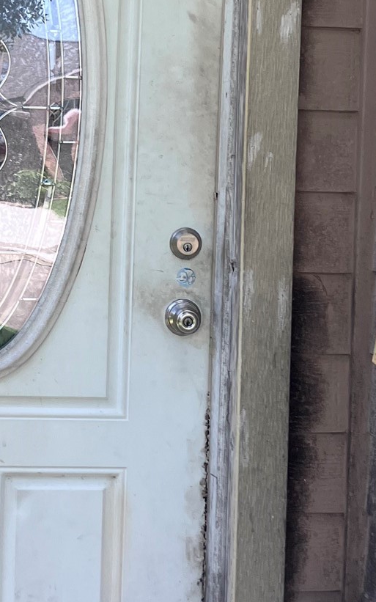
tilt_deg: -2.0
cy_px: 232
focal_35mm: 74
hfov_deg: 17.4
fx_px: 1213
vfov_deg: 27.8
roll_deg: +0.3
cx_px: 46
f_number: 1.8
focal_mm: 3.99
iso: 32
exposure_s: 1/289
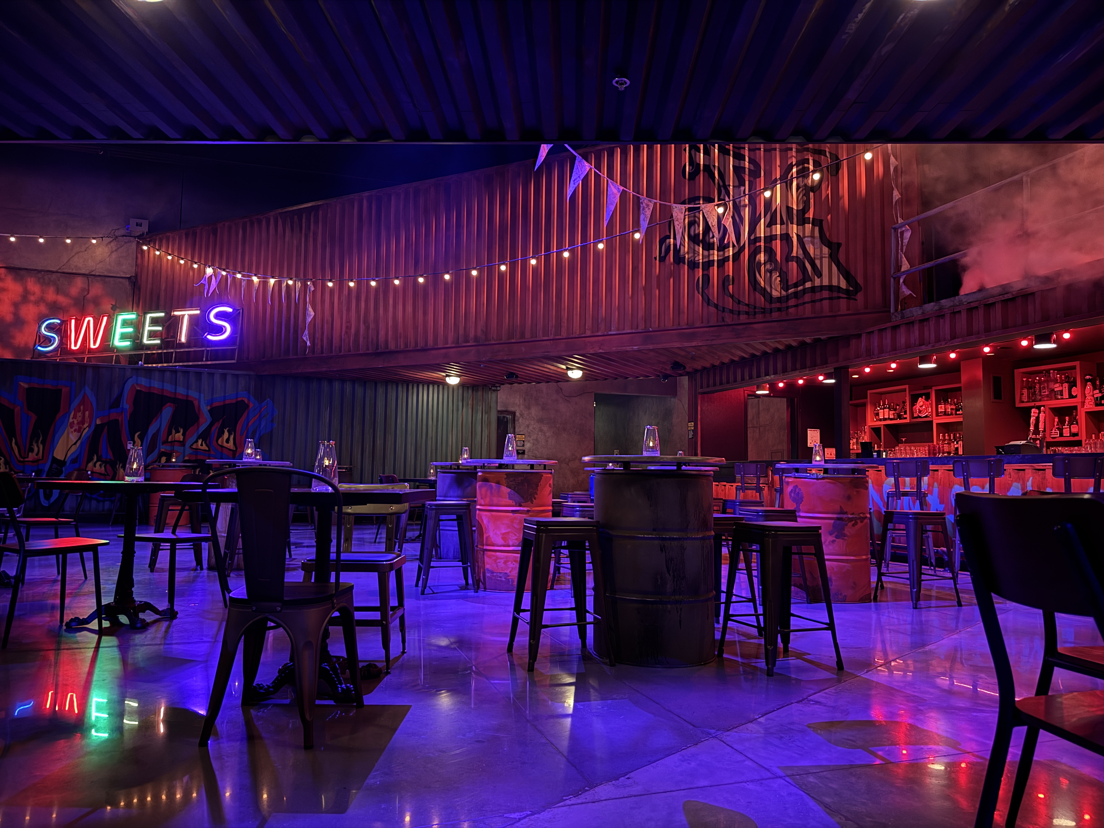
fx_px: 765
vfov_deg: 56.8
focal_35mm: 24
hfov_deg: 71.6
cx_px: 552
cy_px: 414
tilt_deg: +4.9
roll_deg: -0.7
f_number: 1.78
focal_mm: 6.76
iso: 1250
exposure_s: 1/9
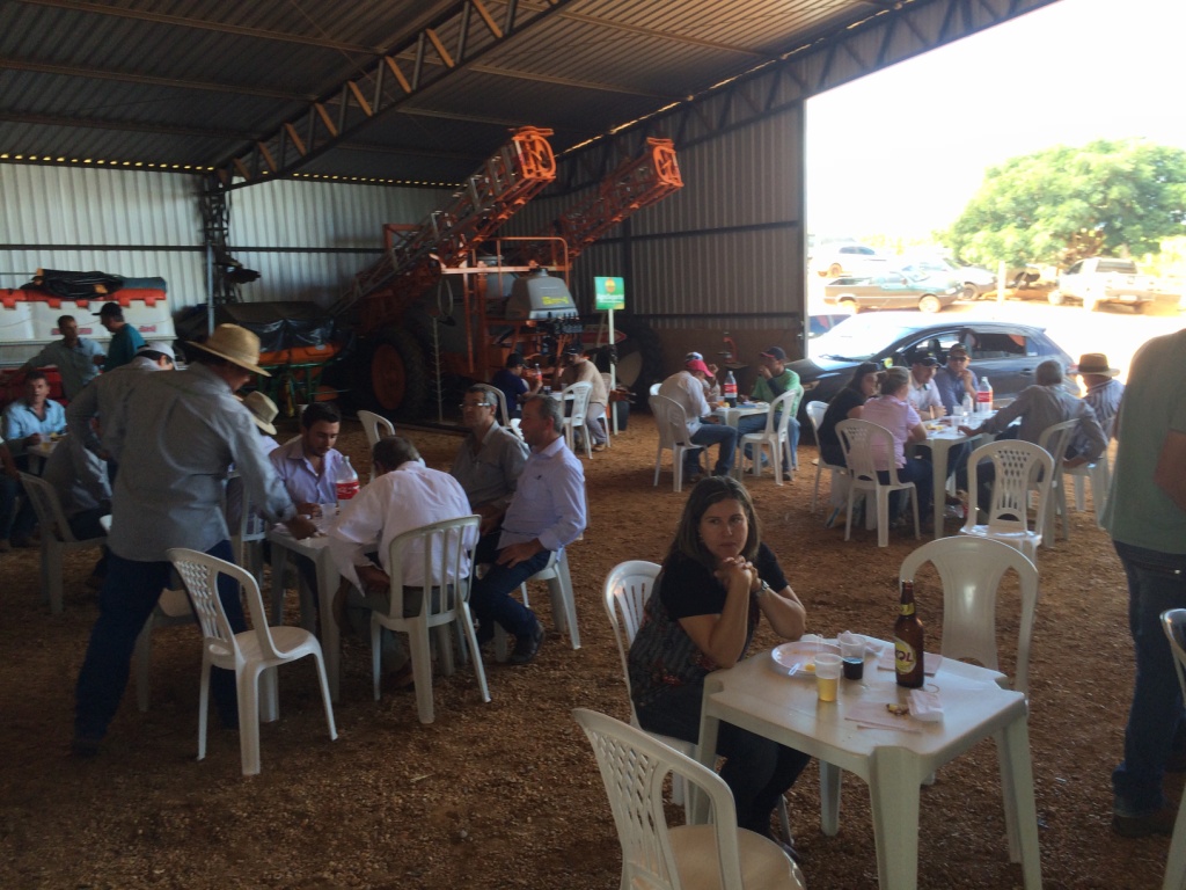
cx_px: 593
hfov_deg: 60.0
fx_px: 1028
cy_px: 445
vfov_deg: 46.8
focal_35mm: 30
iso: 40
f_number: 2.2
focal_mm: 4.12
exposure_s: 1/120
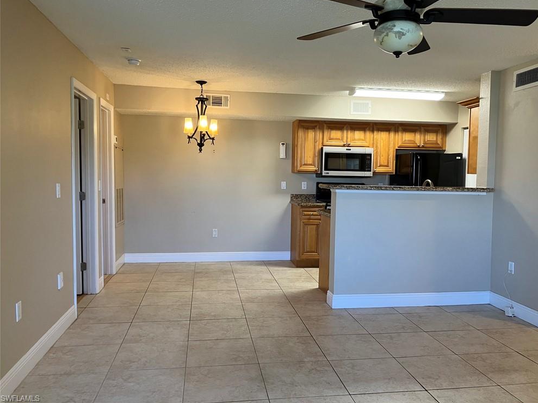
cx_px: 278
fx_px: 451
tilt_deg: -2.0
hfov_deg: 61.6
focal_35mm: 29
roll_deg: -1.2
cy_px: 195
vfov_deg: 48.2
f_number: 1.8
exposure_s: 1/60
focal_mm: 3.99
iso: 80
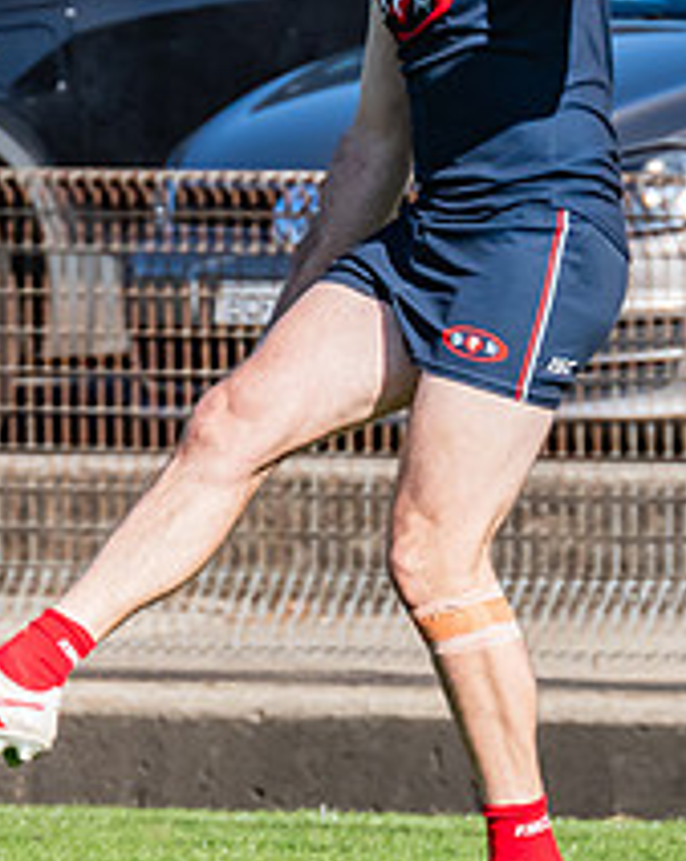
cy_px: 322
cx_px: 344
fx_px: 48019
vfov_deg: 1.0
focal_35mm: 1888
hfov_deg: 0.8
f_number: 8
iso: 800
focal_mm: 420
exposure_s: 1/1600
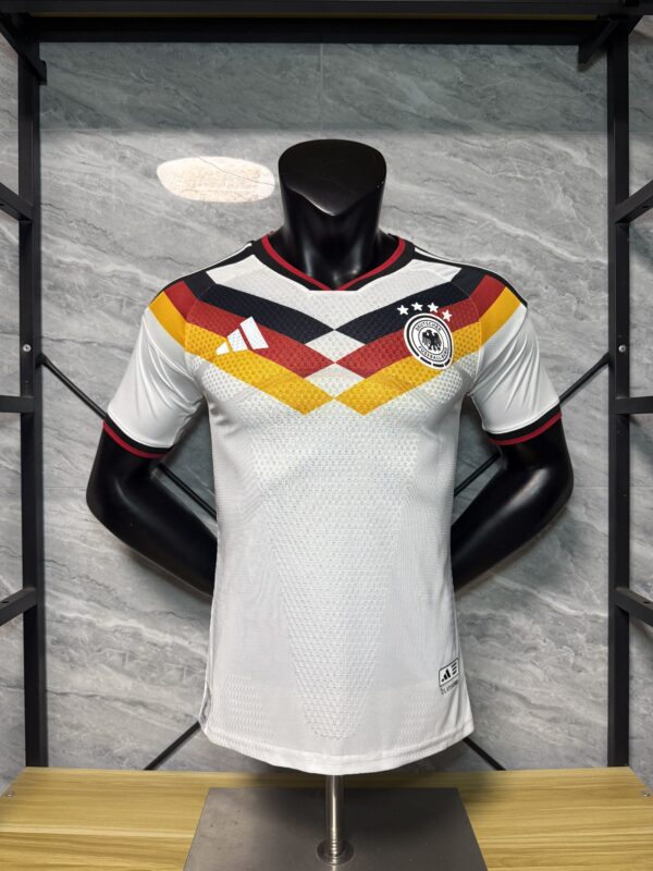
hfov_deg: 56.8
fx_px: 604
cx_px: 326
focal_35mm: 24
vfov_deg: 71.6
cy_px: 436
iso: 160
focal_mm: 6.76
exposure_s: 1/100
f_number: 1.78
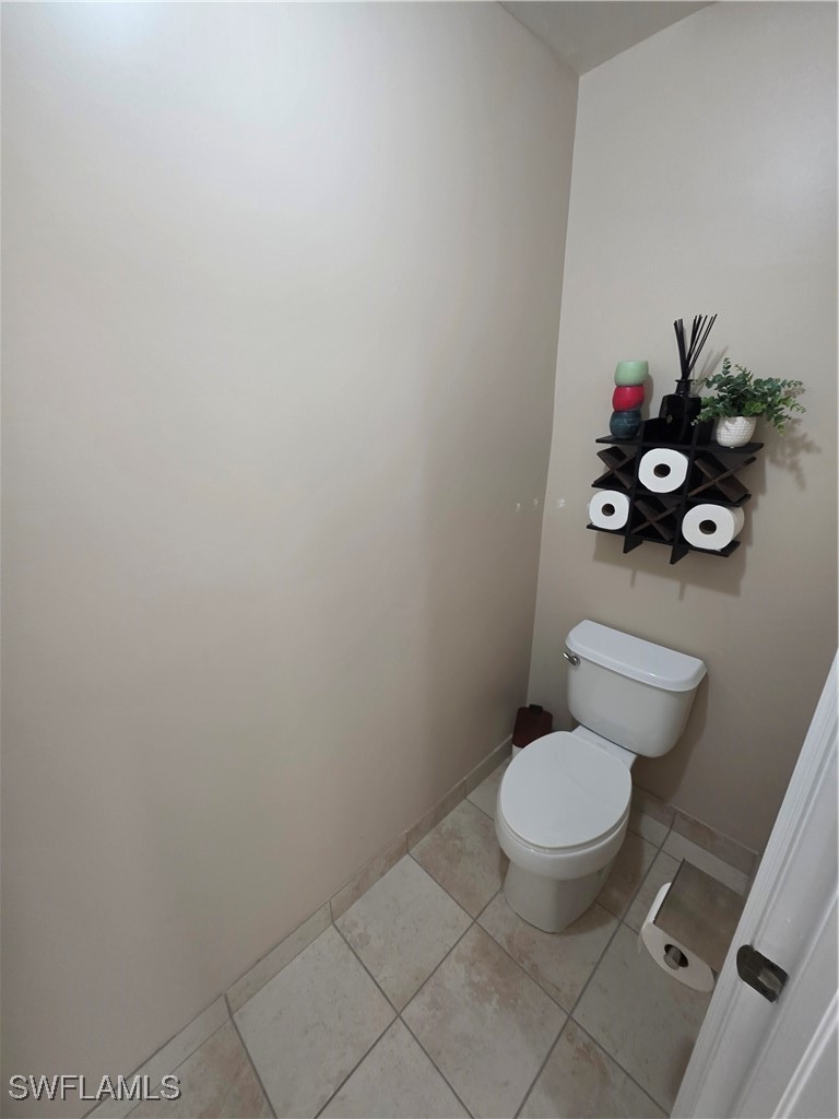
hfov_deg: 89.9
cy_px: 560
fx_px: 420
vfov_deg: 106.2
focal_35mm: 13
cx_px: 420
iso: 160
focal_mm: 2.2
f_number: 1.9
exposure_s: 1/60
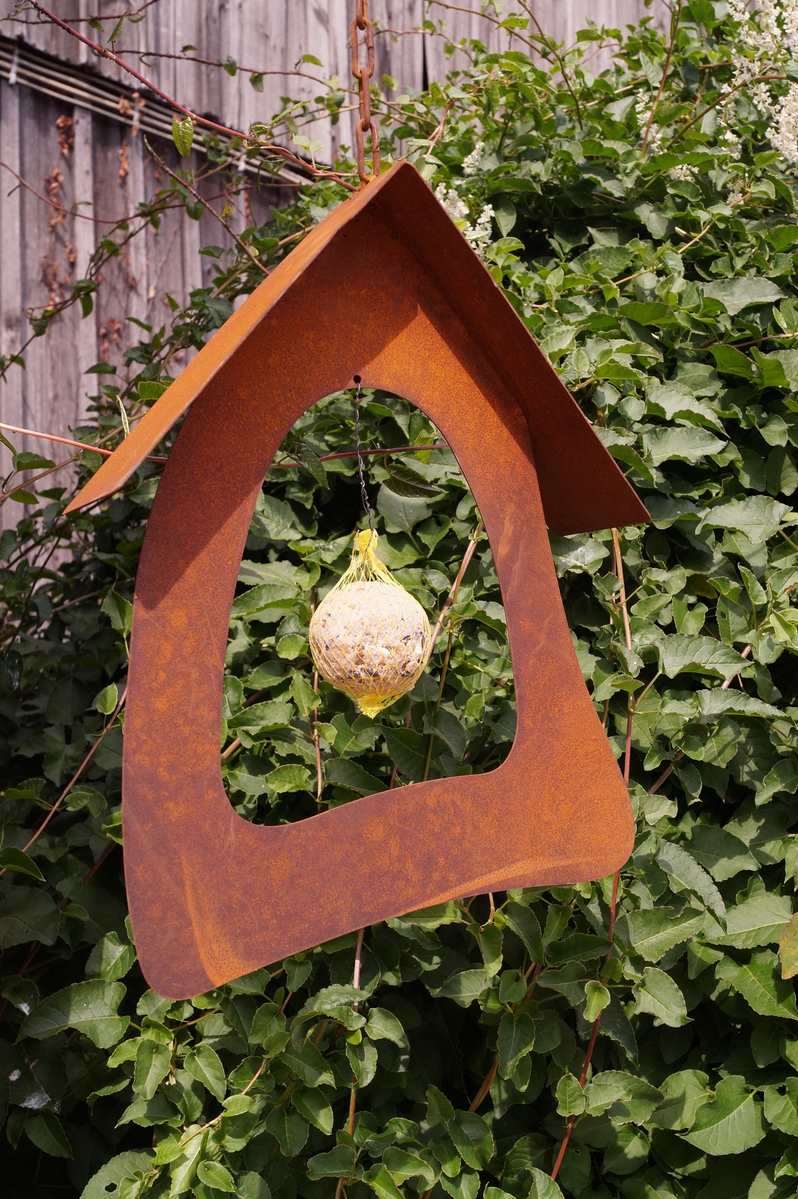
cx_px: 399
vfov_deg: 49.6
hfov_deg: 34.2
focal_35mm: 39
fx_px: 1298
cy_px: 600
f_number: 8
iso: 400
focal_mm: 26
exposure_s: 1/320
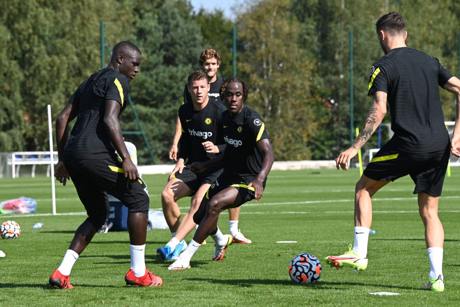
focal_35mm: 170
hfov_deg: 12.1
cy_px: 154
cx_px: 230
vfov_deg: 8.1
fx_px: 2172
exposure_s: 1/1250
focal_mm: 170
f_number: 7.1
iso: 400
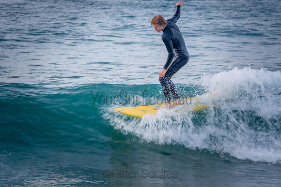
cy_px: 94
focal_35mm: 750
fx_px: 5855
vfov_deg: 1.8
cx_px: 140
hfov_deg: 2.7
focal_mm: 500
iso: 100
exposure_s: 1/50
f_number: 10
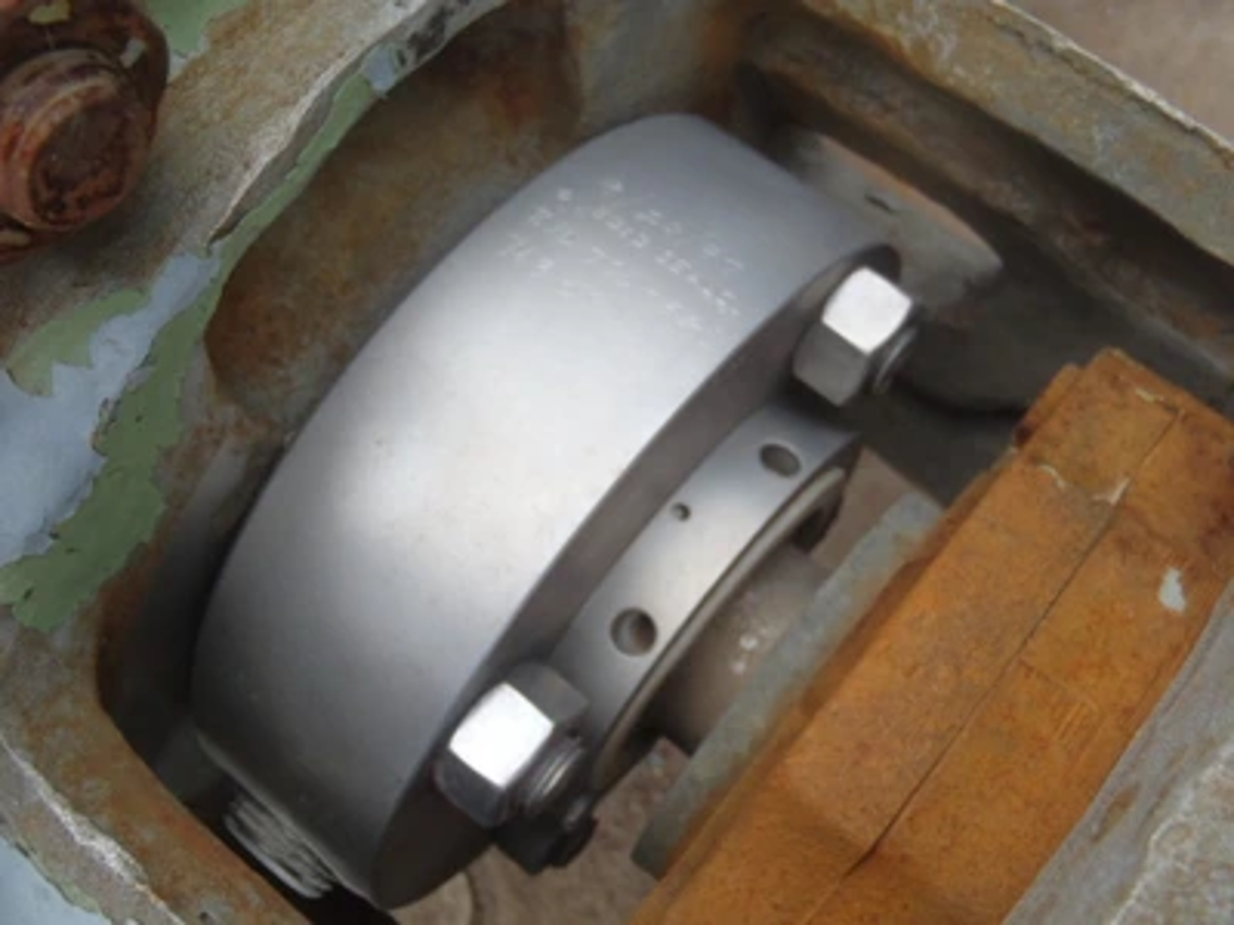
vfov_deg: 38.7
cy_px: 462
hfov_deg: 50.1
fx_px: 1319
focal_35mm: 37
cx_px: 617
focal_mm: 6.64
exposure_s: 1/160
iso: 160
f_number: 4.7
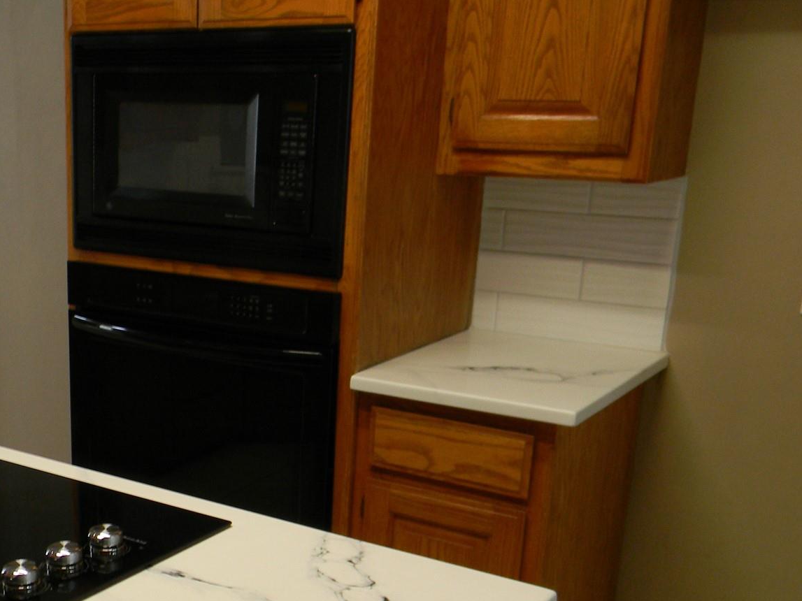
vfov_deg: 28.6
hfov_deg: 37.0
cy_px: 457
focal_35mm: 50
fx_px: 1158
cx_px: 177
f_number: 3.5
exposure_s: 1/30
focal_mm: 5
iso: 116
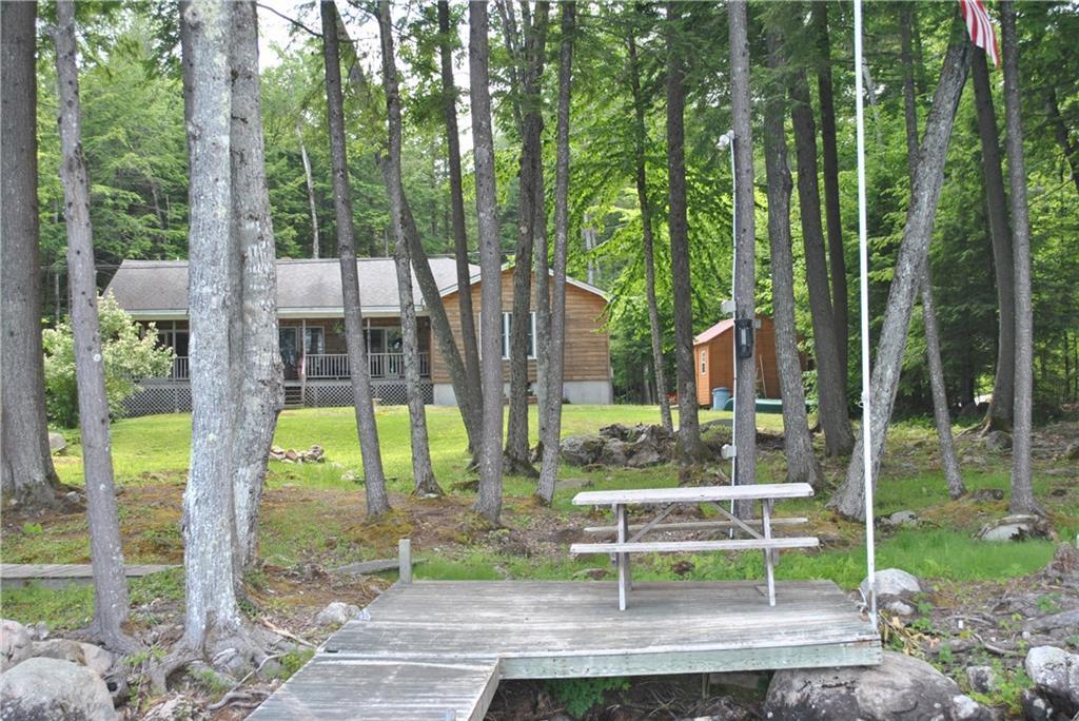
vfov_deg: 26.5
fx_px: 1529
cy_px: 360
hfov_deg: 38.9
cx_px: 540
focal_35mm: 51
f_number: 5.6
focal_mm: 34
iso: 400
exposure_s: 1/200
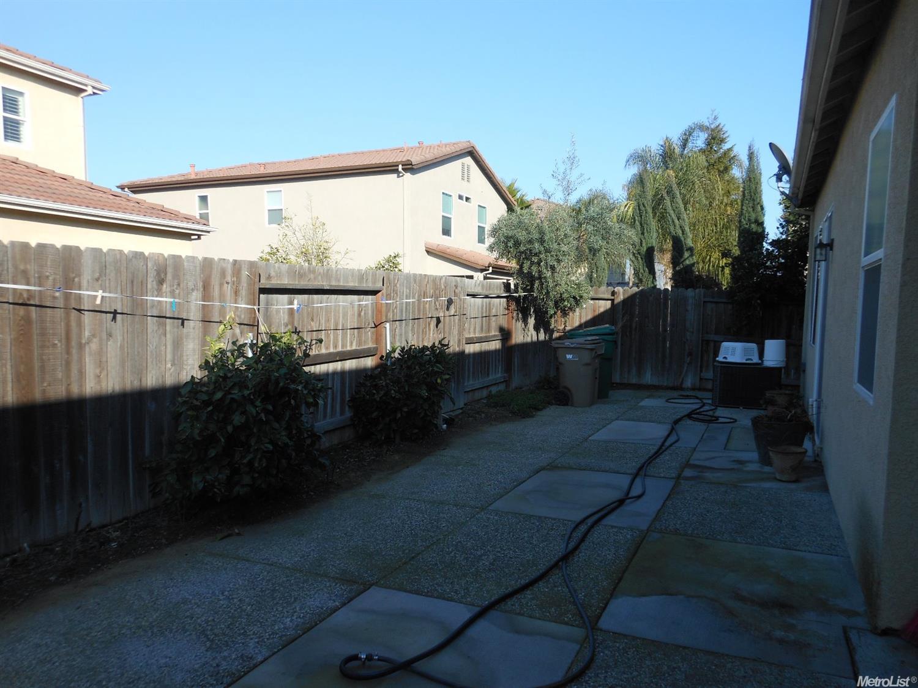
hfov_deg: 69.4
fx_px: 663
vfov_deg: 54.9
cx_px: 459
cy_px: 344
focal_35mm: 25
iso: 80
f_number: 3.2
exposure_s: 1/500
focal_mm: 4.5
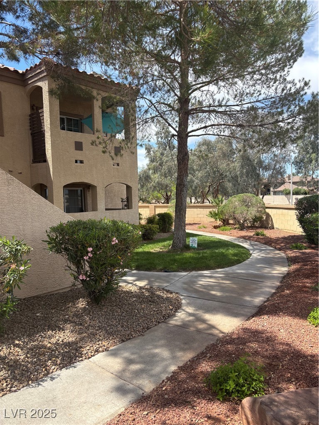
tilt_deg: -3.1
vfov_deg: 67.3
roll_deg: +0.5
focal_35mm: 26
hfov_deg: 53.1
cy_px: 212
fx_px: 319
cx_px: 160
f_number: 1.6
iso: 50
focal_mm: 5.96
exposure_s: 1/2193
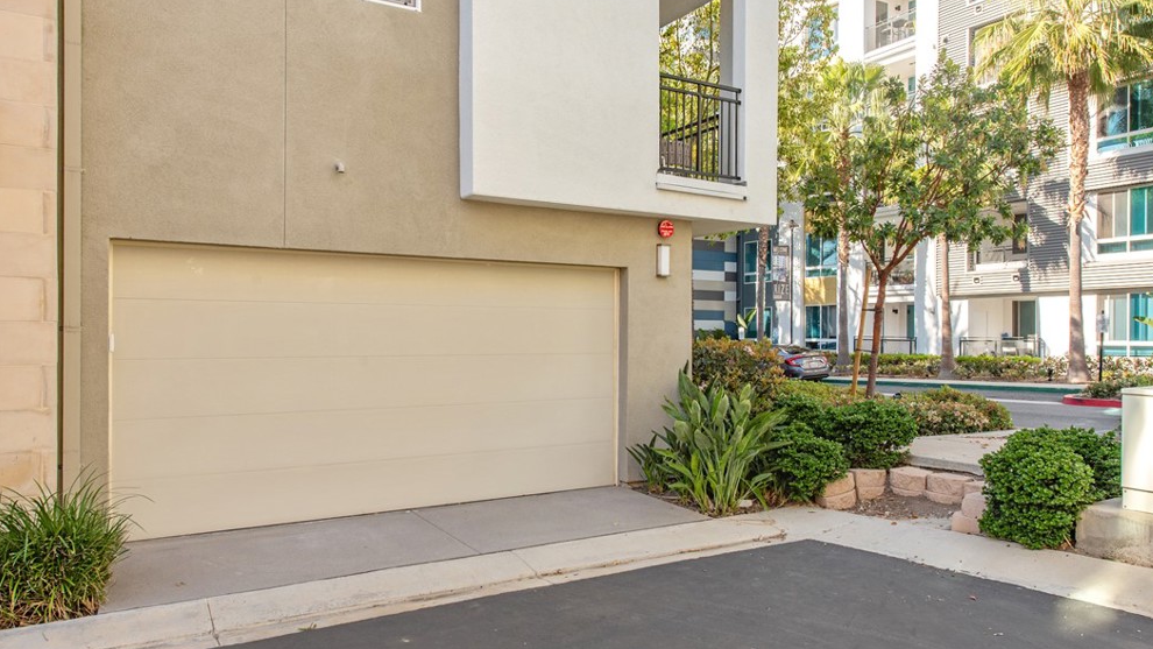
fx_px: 795
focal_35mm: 26
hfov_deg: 71.9
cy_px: 331
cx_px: 573
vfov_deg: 44.4
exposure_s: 1/250
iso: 280
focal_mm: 24
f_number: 8
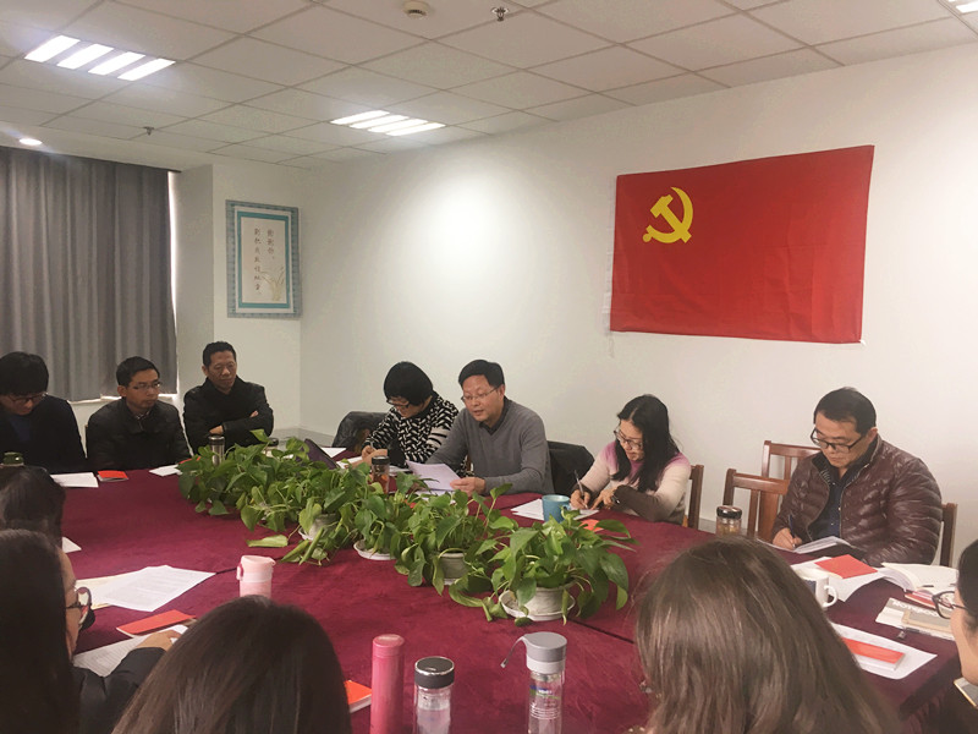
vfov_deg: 48.2
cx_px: 489
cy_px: 367
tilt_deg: -5.3
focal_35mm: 29
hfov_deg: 61.7
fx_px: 819
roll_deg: -1.5
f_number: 2.2
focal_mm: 4.15
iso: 64
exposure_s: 1/33
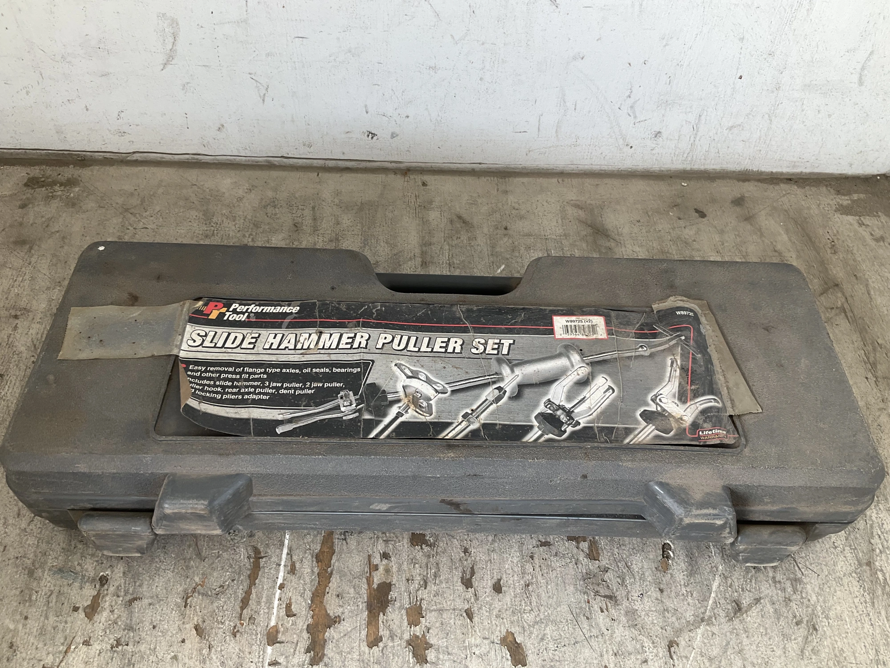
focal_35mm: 29
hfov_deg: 61.7
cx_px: 445
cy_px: 334
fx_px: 746
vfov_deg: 48.2
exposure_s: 1/122
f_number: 1.8
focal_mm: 3
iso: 20
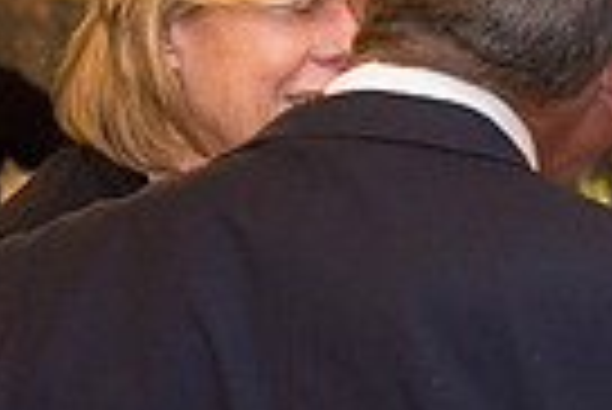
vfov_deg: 3.1
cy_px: 367
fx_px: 7607
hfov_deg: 4.6
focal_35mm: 447
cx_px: 981
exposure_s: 1/200
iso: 1250
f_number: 7.1
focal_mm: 105
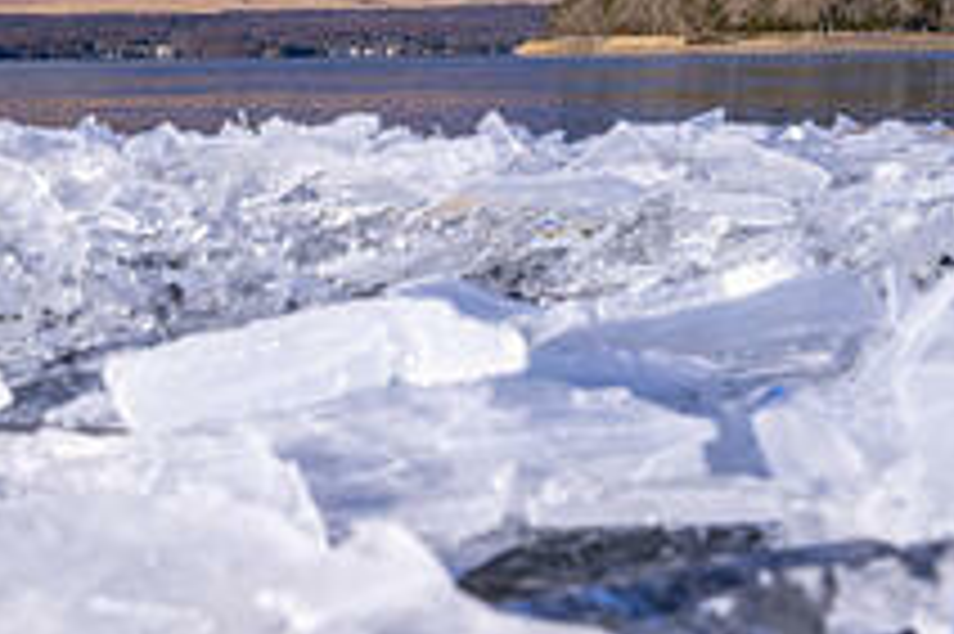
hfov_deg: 26.3
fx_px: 1801
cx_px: -207
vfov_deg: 19.9
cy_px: 207
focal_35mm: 68
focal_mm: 24
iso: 200
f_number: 9
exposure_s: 1/200
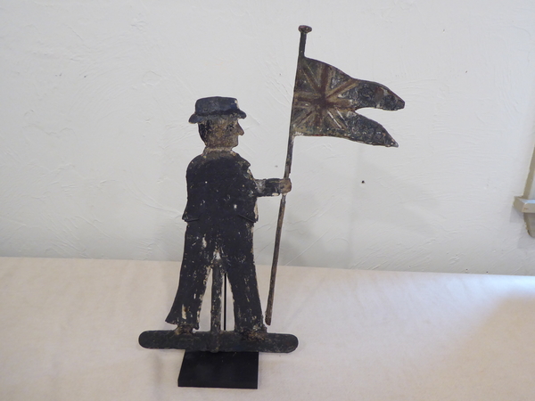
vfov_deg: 44.2
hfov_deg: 56.8
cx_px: 268
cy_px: 200
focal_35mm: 32
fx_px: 495
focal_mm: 5.4
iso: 400
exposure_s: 1/20
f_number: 3.5
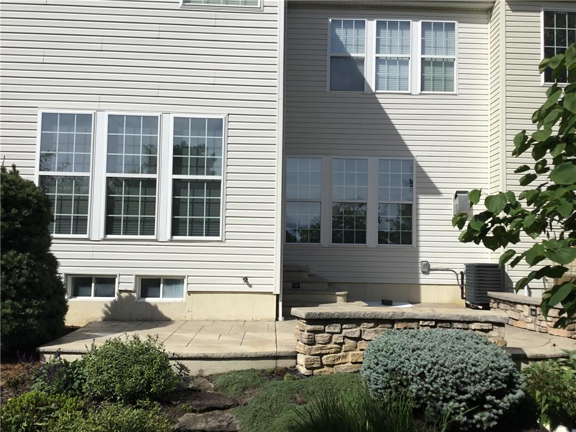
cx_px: 288
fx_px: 516
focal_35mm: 31
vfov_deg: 45.4
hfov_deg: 58.4
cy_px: 216
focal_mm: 3.3
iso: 25
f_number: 2.4
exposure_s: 1/2809
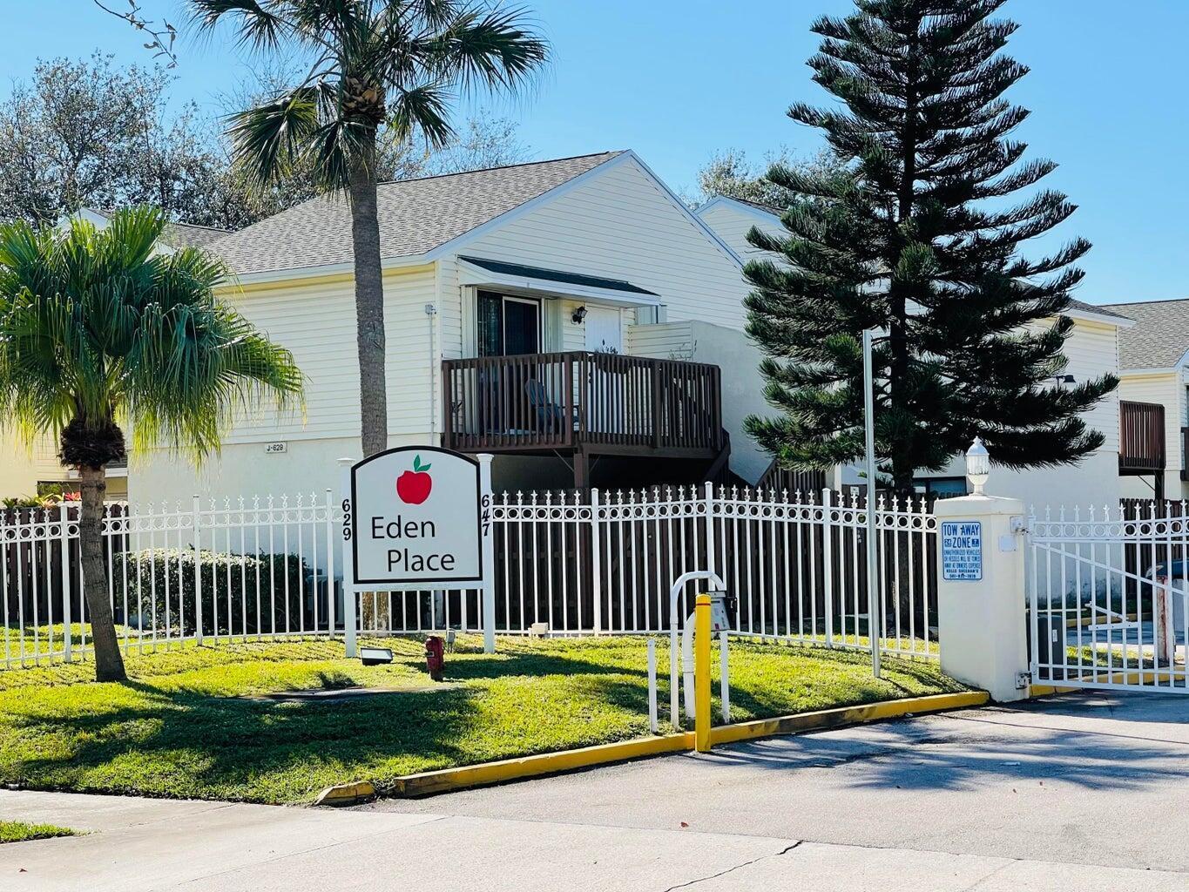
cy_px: 446
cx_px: 594
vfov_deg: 22.9
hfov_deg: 30.3
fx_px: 2198
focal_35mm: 64
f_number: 2.2
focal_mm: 7.5
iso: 20
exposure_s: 1/968
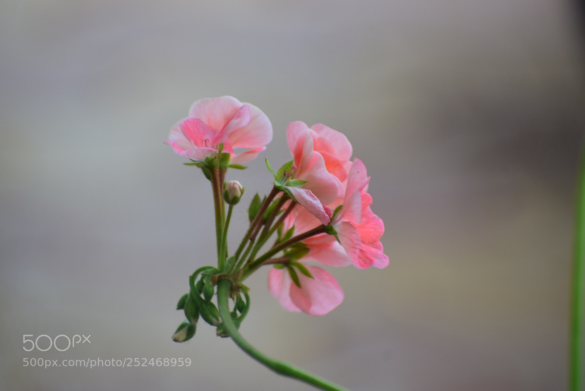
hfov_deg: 4.6
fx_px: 7319
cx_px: 292
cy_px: 196
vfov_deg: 3.1
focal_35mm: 450
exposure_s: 1/80
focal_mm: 300
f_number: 6.3
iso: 200
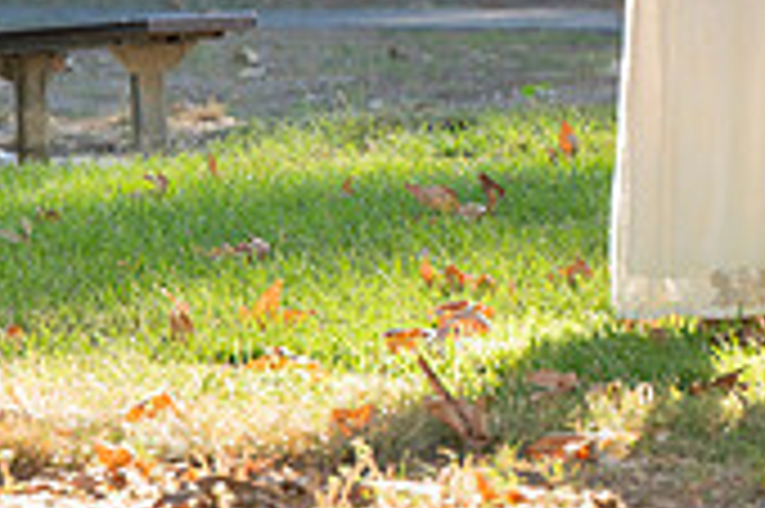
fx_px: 9383
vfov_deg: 3.1
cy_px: -348
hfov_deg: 4.7
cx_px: 664
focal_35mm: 442
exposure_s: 1/200
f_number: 4
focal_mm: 110
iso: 200
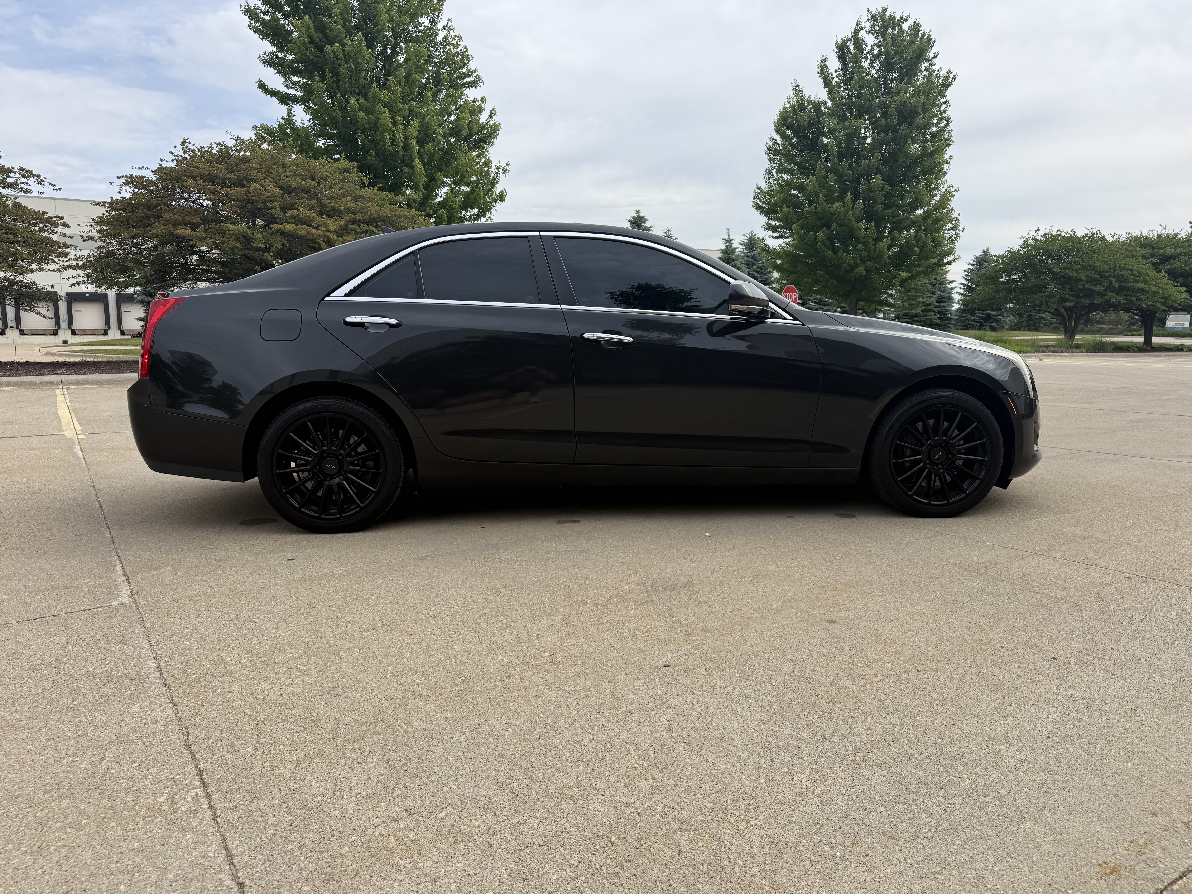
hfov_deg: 71.6
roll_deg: +1.1
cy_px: 447
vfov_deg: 56.8
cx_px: 596
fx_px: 826
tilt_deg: -7.0
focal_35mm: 24
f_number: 1.78
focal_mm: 6.76
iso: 80
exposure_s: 1/3021
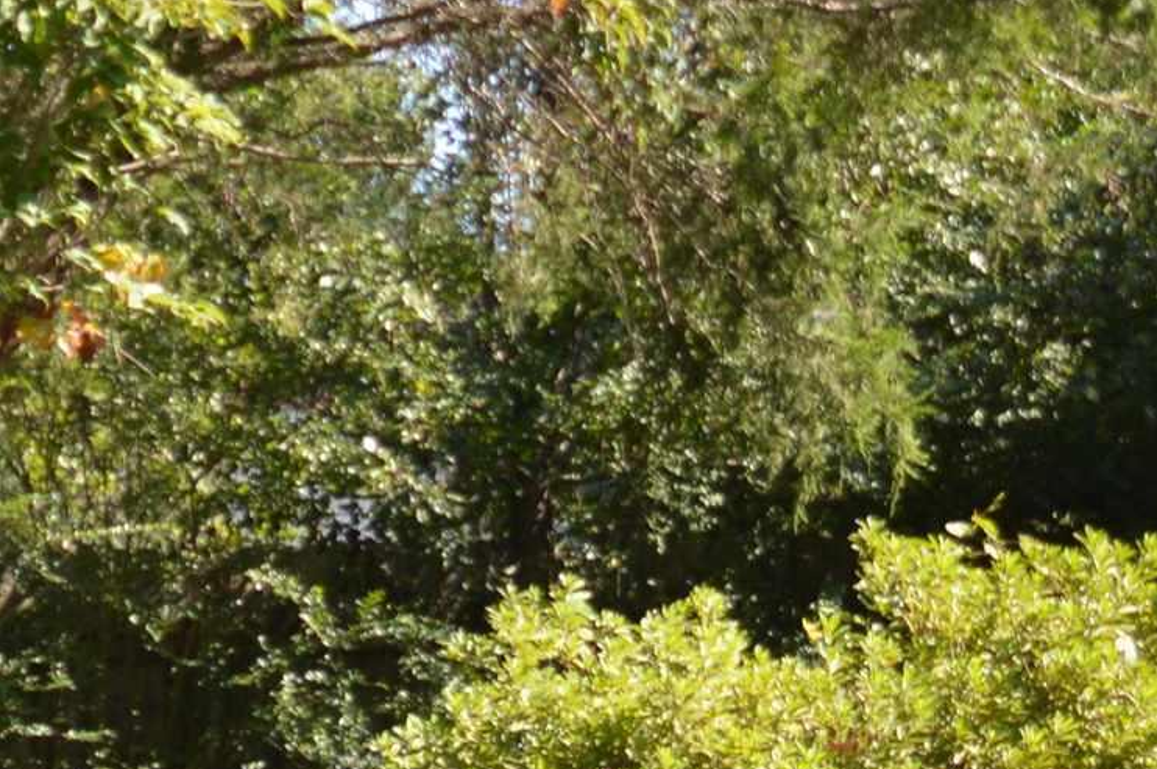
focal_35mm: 149
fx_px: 4783
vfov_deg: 9.1
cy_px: 962
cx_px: -301
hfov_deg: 13.4
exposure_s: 1/160
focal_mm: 24
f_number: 4.5
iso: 100
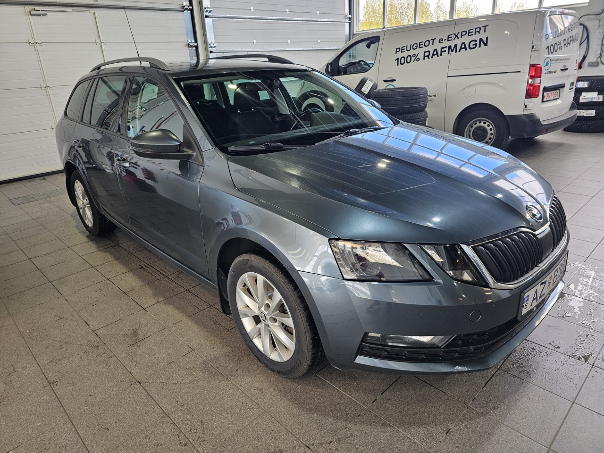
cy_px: 226
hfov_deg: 73.9
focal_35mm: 23
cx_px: 302
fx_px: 401
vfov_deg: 58.9
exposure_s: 1/100
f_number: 1.7
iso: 40
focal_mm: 6.3
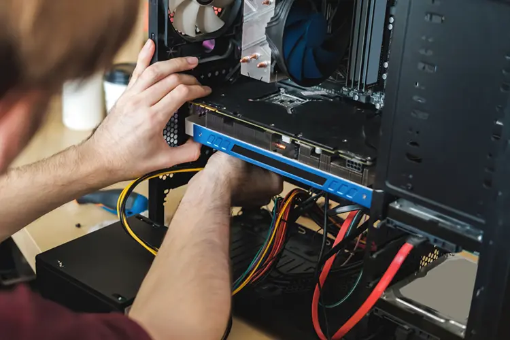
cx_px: 255
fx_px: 751
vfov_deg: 25.5
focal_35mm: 53
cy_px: 170
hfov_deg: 37.5
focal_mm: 35
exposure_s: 1/75
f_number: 2.8
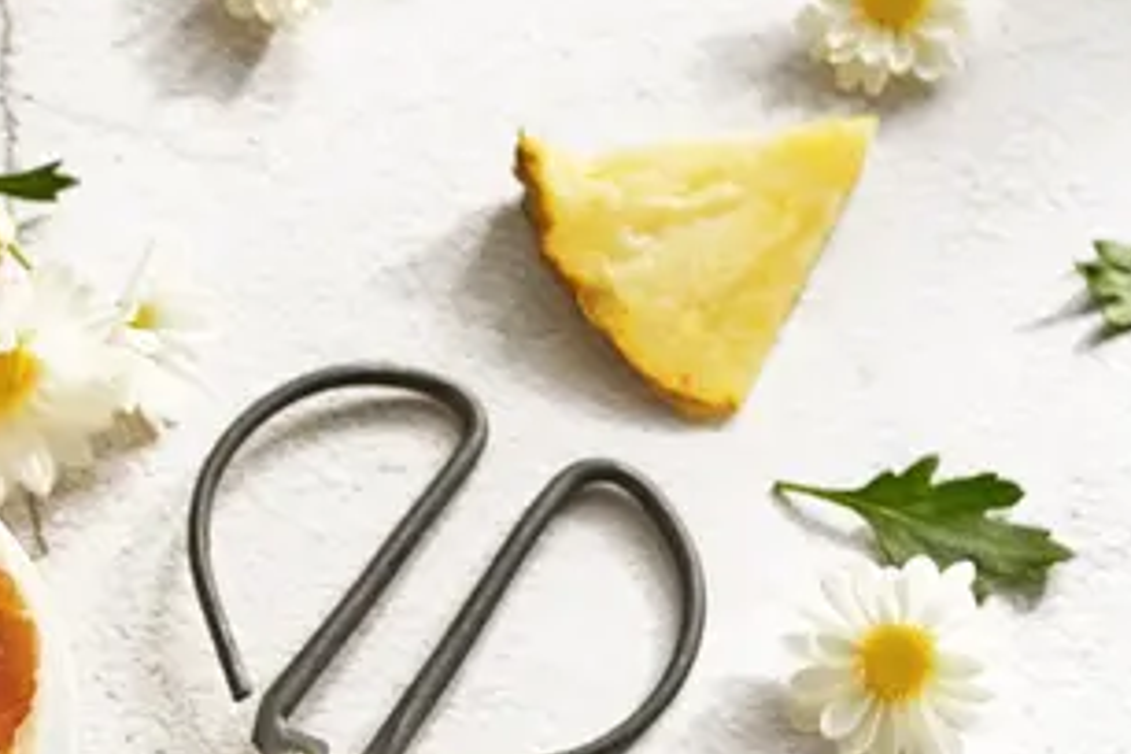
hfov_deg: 9.5
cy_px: 651
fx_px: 6566
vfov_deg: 6.6
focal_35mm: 209
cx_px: -658
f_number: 8
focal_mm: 50
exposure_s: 1/250
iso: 100
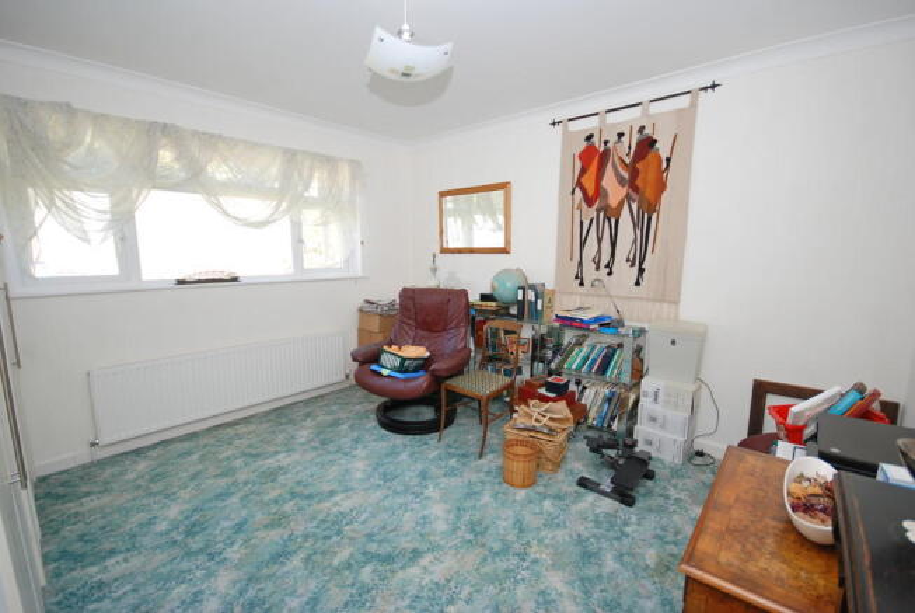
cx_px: 458
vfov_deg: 77.5
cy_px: 306
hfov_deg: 100.3
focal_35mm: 15
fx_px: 382
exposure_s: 1/60
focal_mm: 10
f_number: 4
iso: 220
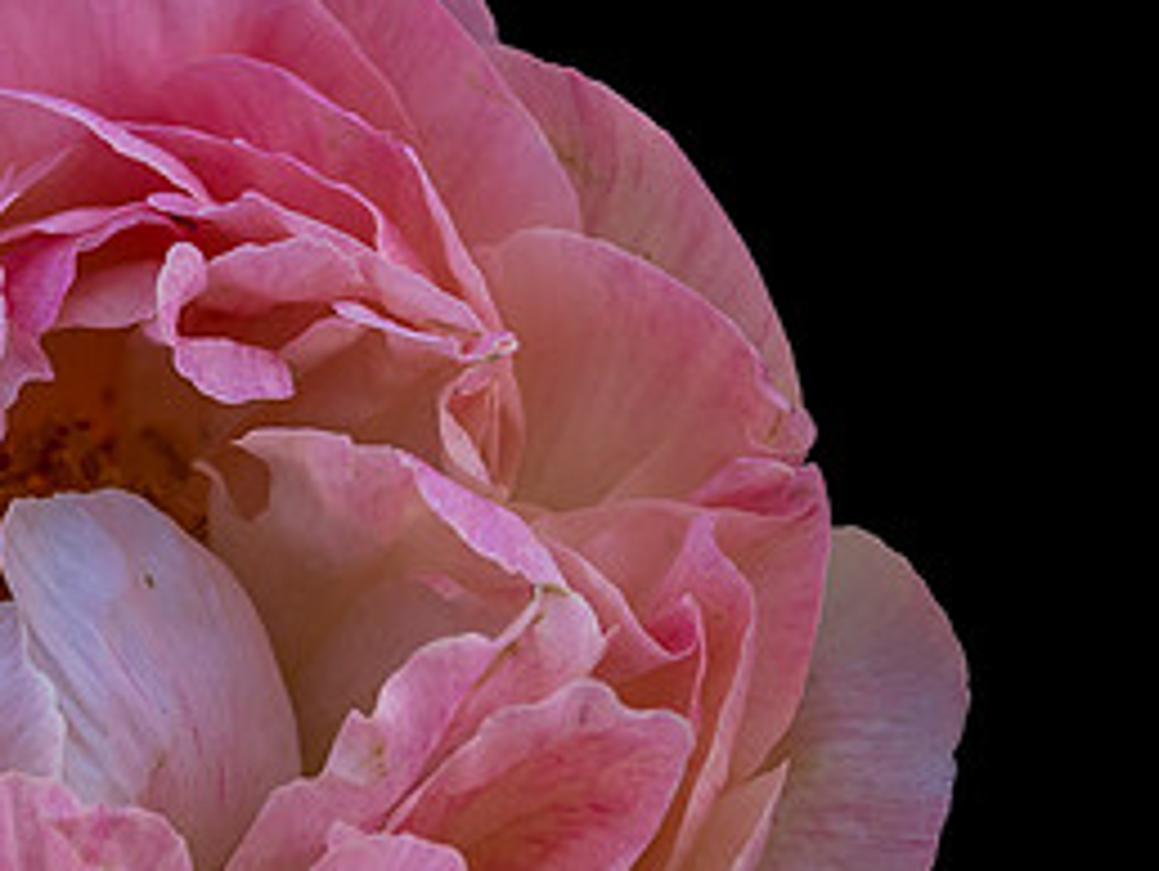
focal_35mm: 256
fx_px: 8579
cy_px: 559
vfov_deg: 5.8
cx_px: -45
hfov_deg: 7.7
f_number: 4
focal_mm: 57
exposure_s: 1/500
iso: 200
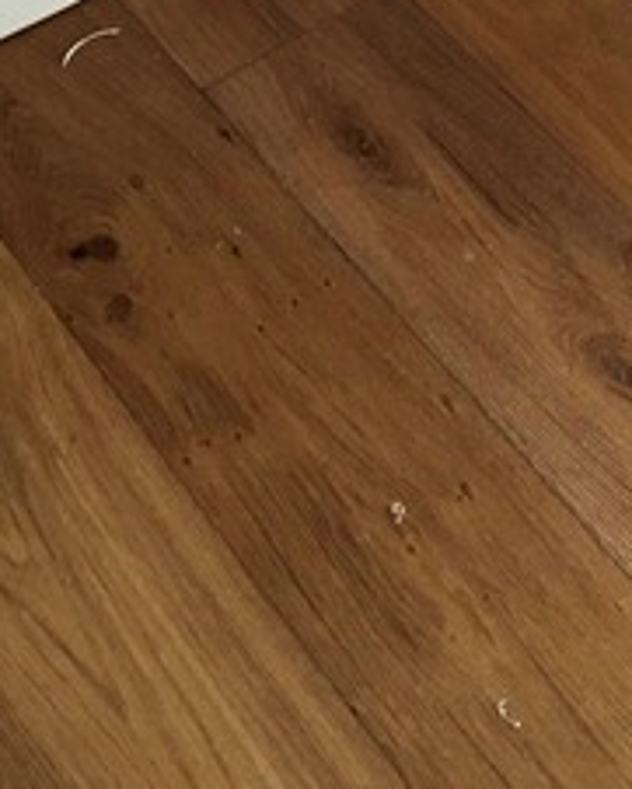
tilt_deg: -36.8
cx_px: 197
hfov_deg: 16.3
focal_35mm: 94
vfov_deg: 18.0
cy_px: -414
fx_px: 2196
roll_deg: -2.0
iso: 25
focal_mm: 4.15
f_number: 2.2
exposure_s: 1/30
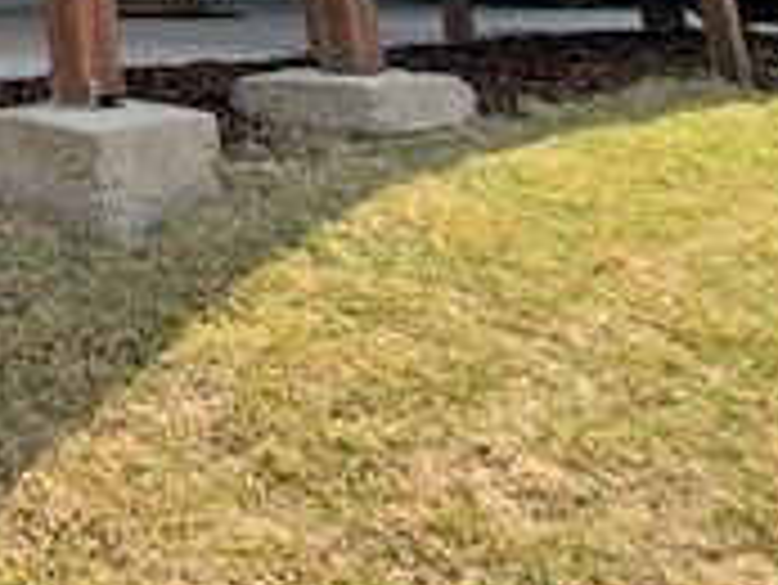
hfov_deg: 27.0
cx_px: -234
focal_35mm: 60
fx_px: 1349
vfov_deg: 16.6
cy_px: -662
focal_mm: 2.2
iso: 50
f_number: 2.2
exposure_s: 1/4604
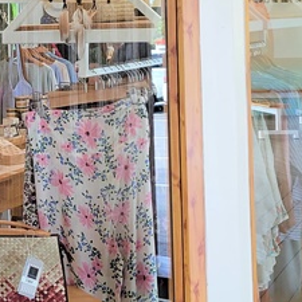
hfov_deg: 15.4
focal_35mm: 102
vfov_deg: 16.7
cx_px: -184
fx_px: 1007
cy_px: -5
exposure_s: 1/100
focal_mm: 5.4
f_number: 1.8
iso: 64
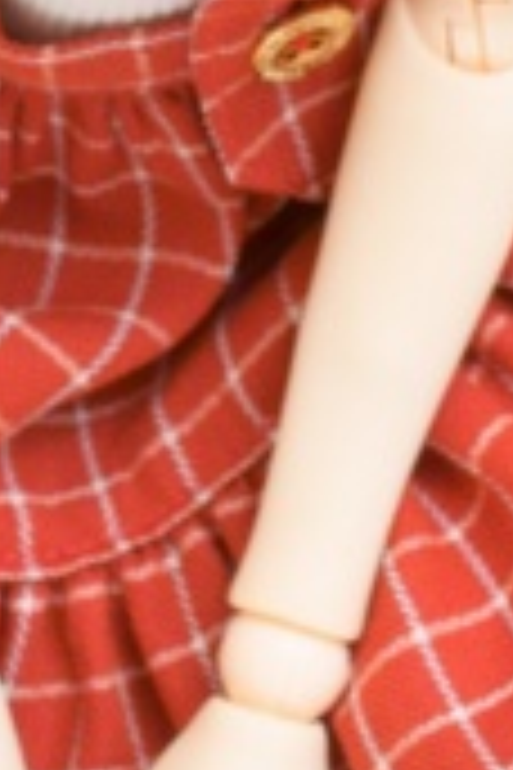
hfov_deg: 5.6
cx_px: 137
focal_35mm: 245
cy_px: -464
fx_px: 5244
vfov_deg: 8.2
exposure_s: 1/80
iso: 400
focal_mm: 35
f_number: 8
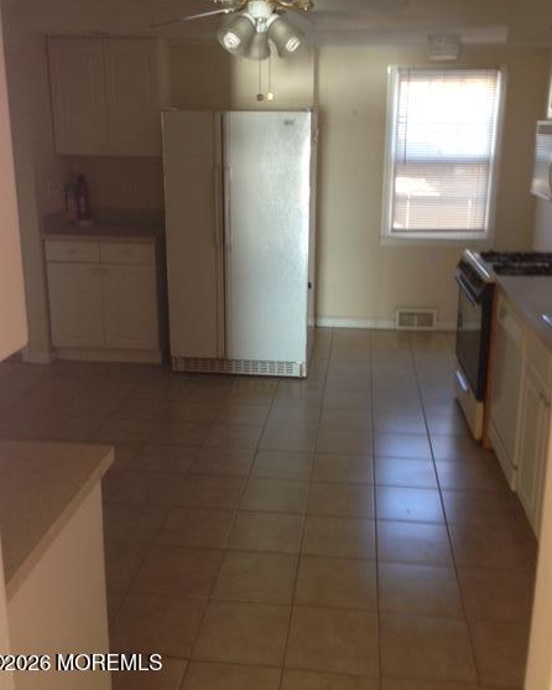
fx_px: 755
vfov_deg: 48.9
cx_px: 278
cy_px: 301
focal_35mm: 37
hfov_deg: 40.2
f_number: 2.4
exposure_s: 1/20
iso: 64
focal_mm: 4.13
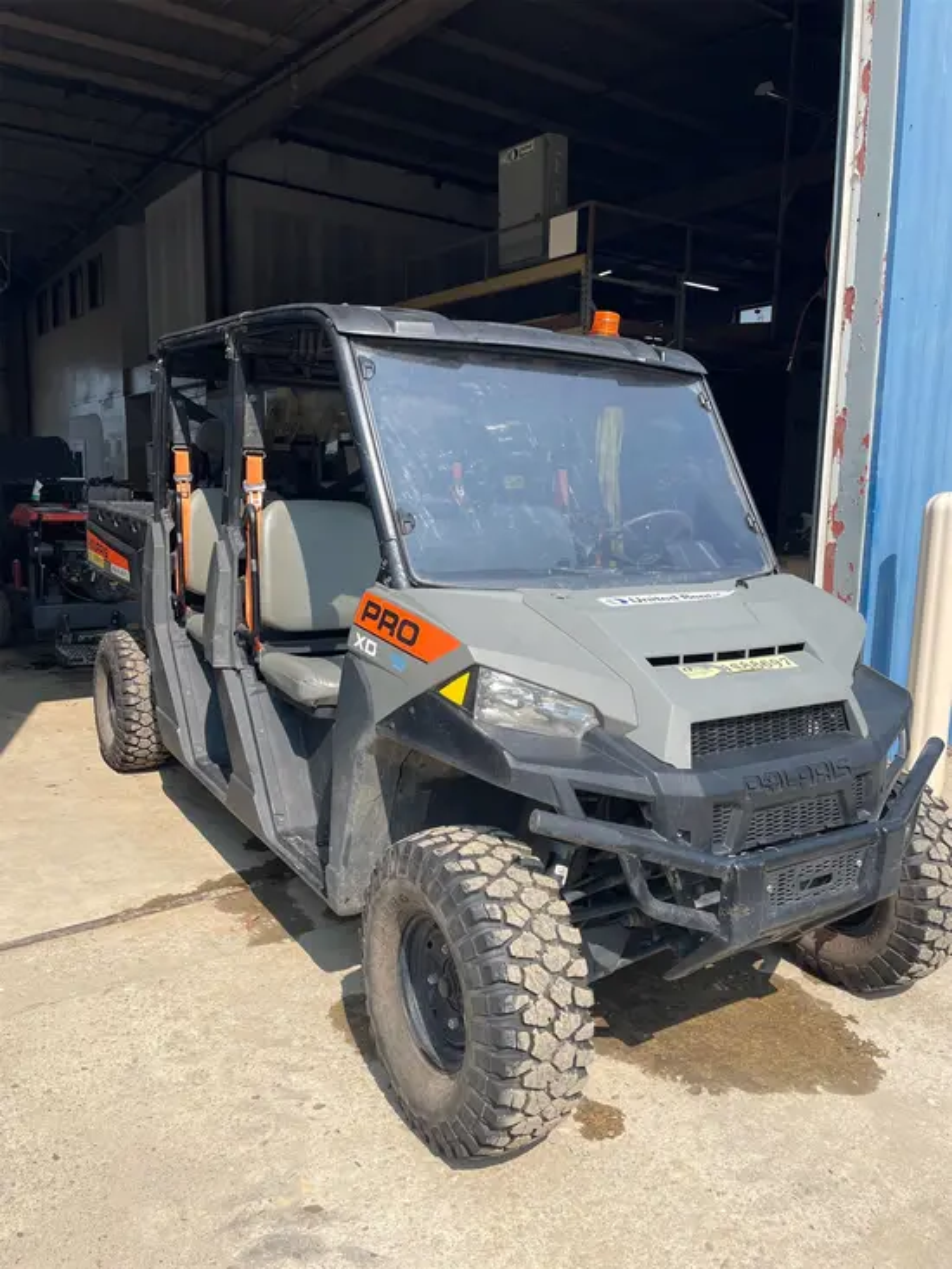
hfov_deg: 53.1
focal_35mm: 26
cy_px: 634
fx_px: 953
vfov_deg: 67.3
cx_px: 476
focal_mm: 4.2
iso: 32
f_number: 1.6
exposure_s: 1/1984
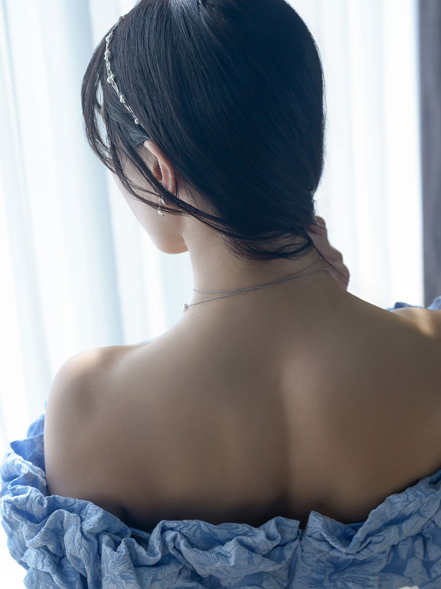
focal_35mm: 95
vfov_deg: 20.7
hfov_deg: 15.6
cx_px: 222
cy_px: 297
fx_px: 1614
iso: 500
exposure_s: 1/800
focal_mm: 58
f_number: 2.8
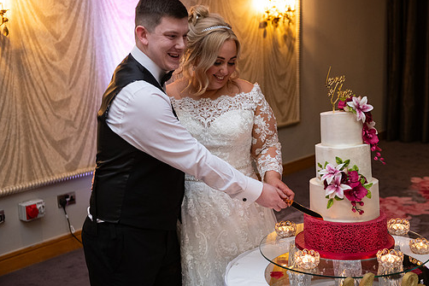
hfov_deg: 38.2
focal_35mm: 52
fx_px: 620
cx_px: 232
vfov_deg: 26.0
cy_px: 140
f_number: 3.5
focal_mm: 45
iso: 1250
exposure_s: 1/160
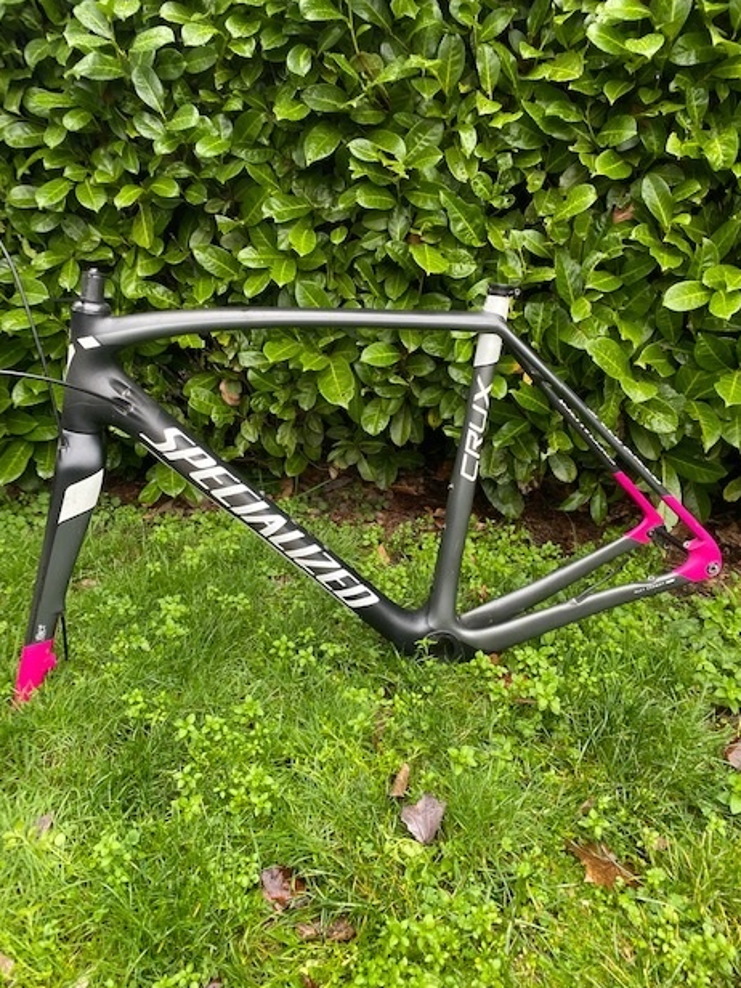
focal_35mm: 27
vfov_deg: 65.3
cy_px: 480
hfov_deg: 51.4
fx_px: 771
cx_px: 366
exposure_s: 1/60
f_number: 1.8
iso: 125
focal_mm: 4.25
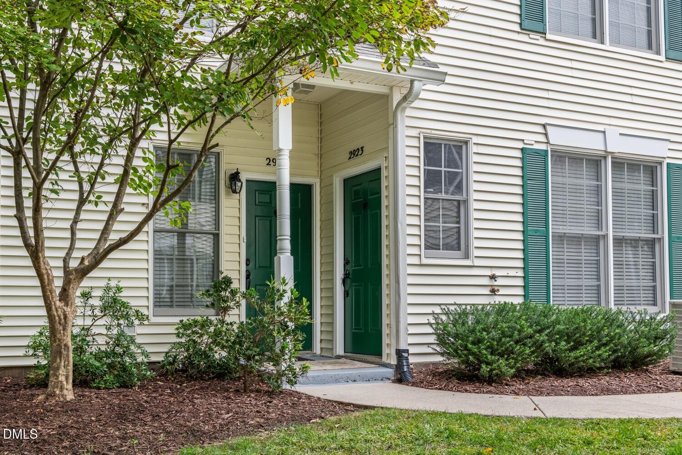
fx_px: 720
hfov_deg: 50.7
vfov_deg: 35.1
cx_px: 341
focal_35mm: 38
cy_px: 228
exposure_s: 1/60
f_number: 8
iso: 800
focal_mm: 38
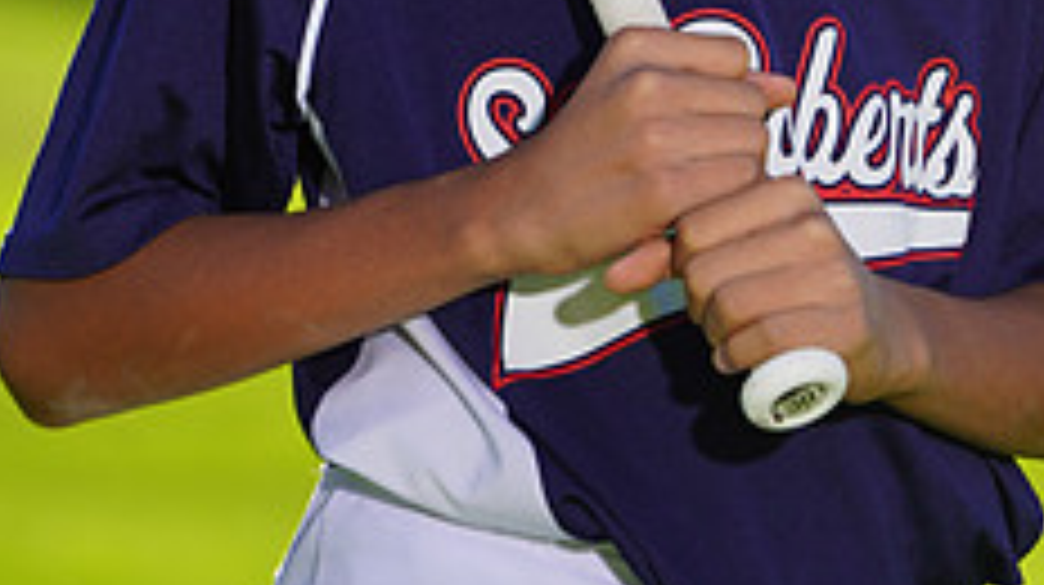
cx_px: 596
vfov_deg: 1.3
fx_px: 25970
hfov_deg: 2.3
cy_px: -243
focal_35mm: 939
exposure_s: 1/250
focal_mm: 358
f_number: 8
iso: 100
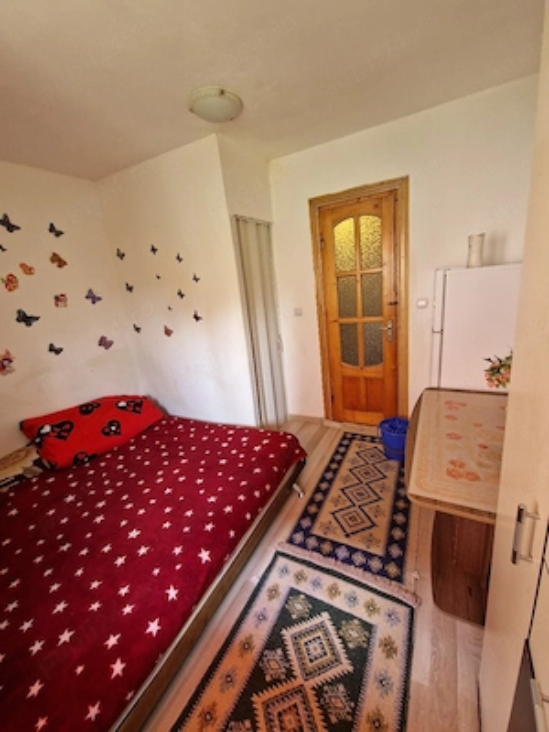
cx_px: 274
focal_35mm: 13
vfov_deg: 106.2
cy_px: 366
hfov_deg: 89.9
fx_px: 275
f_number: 2.2
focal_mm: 2.2
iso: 250
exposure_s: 1/50
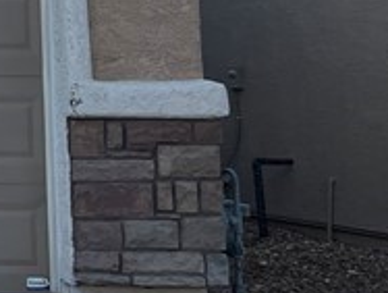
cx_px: -660
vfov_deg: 10.3
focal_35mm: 142
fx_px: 1595
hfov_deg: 10.8
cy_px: -75
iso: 50
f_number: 1.5
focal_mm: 5.7
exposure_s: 1/2045
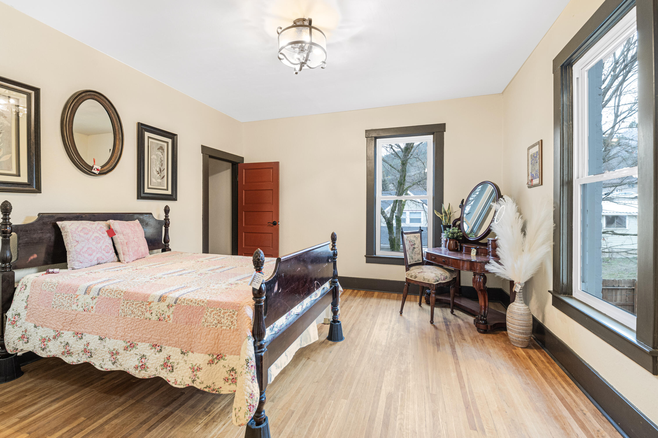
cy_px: 219
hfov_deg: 100.4
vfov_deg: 77.2
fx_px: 274
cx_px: 329
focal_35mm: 15
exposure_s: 1/10
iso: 1600
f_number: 5.6
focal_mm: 15
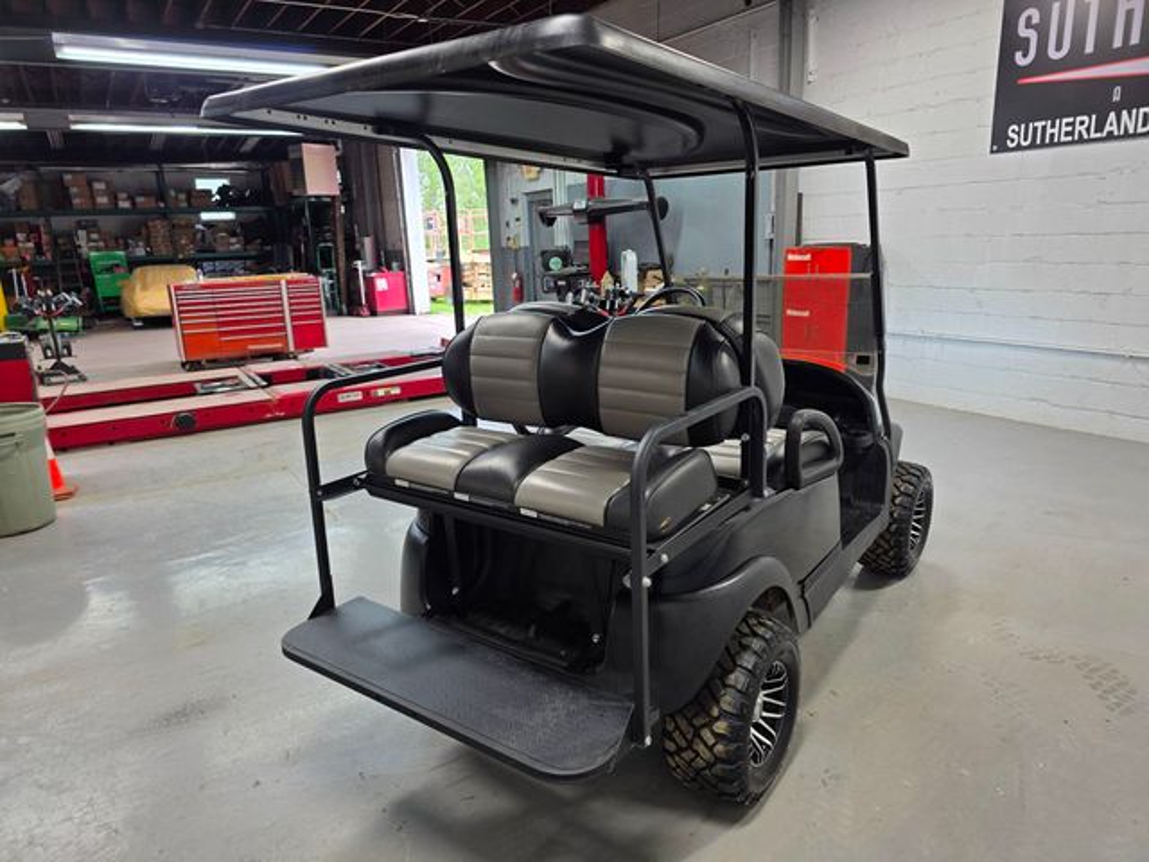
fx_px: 763
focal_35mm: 23
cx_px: 574
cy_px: 431
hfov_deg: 73.9
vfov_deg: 58.9
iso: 80
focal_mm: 6.3
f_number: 1.7
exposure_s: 1/120
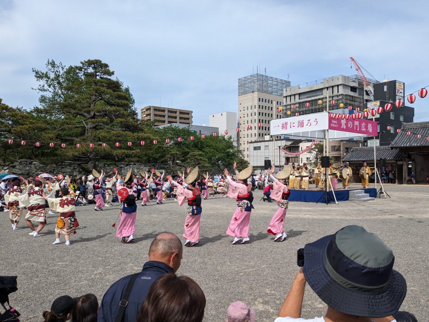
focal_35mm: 29
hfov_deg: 61.6
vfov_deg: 48.2
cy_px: 169
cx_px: 222
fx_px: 359
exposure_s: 1/3891
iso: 59
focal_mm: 4.38
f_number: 1.73
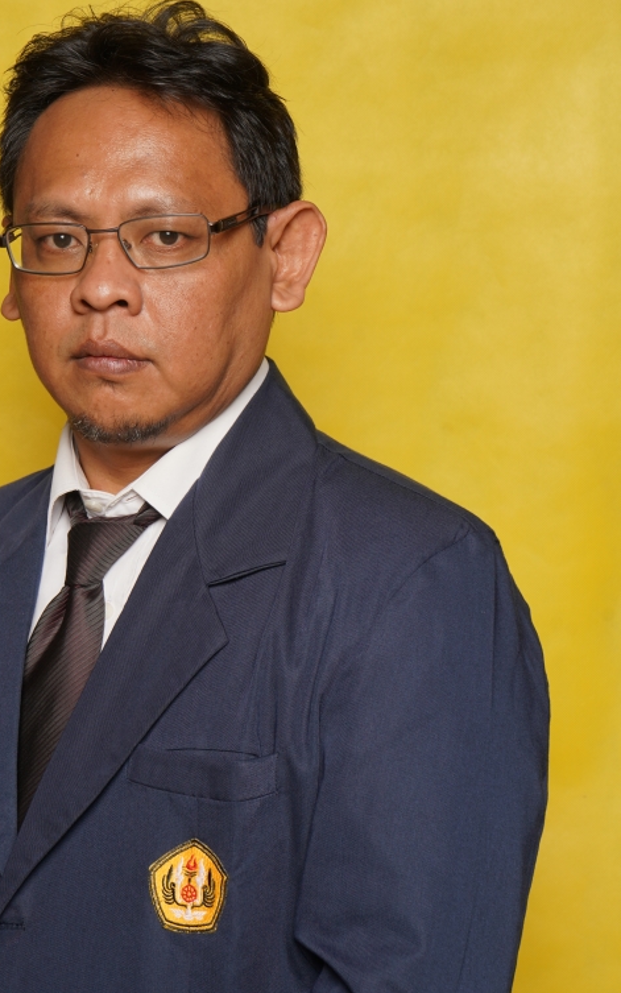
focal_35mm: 97
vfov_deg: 21.4
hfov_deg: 13.5
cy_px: 506
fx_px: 2625
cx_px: 206
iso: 200
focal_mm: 70
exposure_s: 1/320
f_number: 9
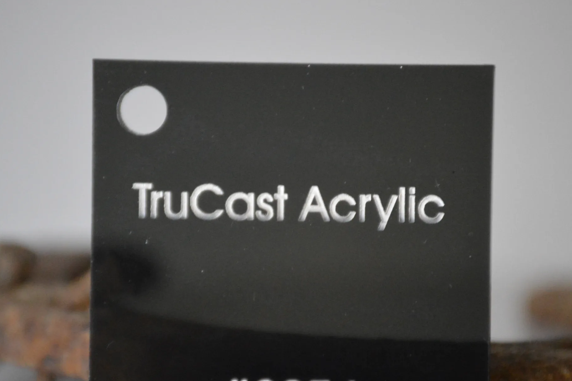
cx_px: 301
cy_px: 254
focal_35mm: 323
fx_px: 5127
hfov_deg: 6.4
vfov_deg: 4.3
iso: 3200
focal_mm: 155
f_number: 5.3
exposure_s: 1/200
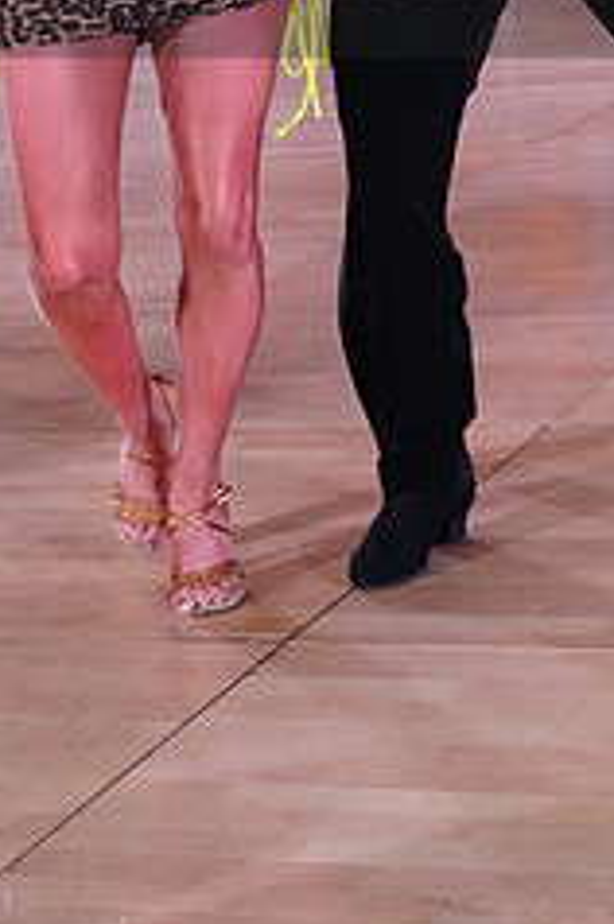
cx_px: 313
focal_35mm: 105
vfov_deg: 18.8
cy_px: -70
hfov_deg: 13.0
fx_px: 2694
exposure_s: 1/250
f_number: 5
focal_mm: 43
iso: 3200
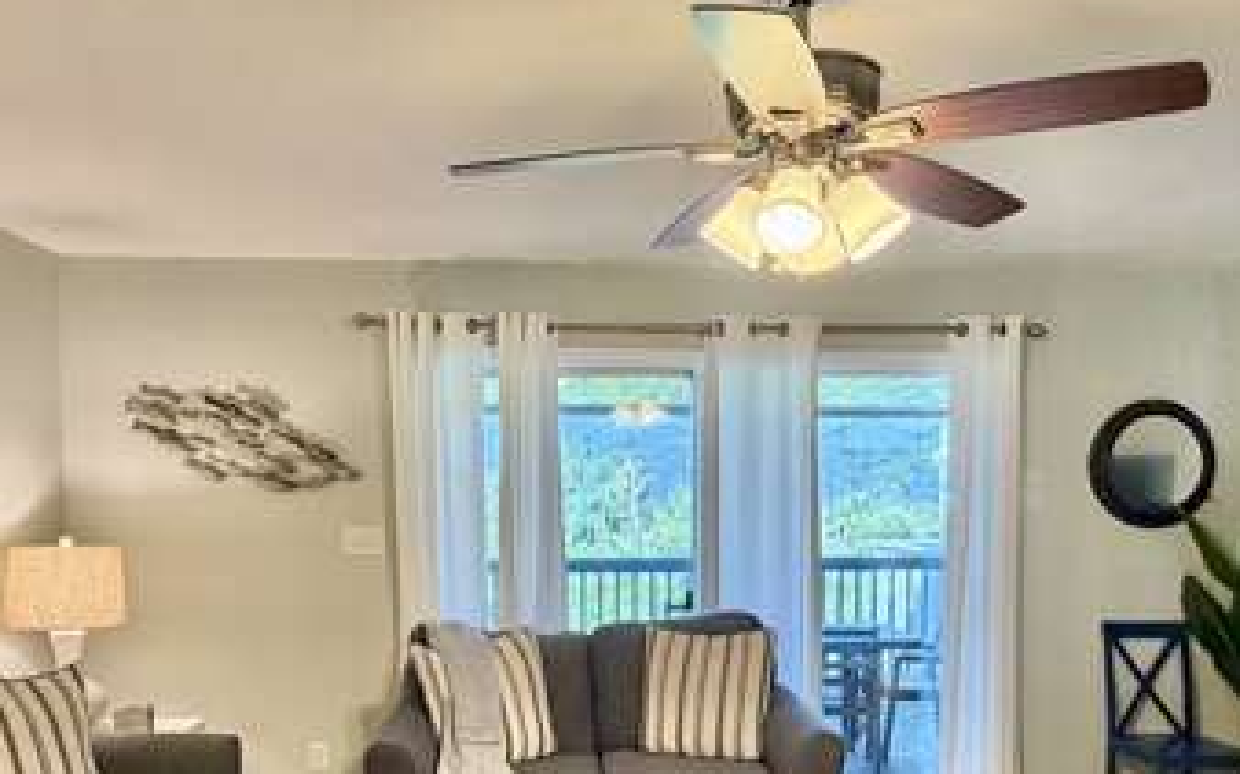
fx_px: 1013
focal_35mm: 30
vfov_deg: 41.0
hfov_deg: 62.9
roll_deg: +0.4
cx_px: 637
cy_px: 547
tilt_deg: -2.8
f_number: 2.2
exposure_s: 1/60
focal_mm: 2.22
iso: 250
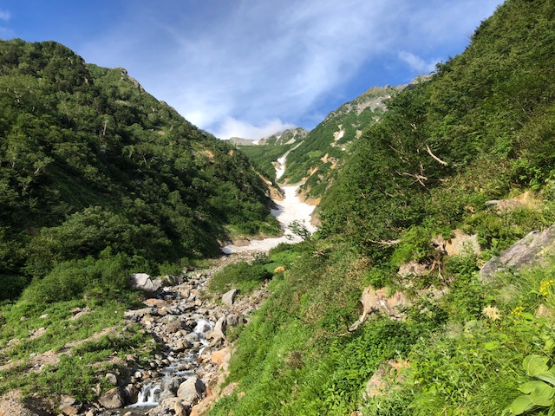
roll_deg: +3.4
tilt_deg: +16.2
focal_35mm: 28
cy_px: 208
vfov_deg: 49.7
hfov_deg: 63.4
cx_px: 278
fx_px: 449
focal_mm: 3.99
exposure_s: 1/827
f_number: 1.8
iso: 20
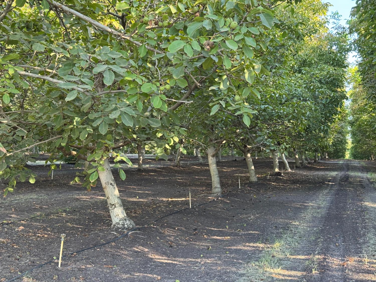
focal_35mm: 48
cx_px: 188
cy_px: 141
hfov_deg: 39.7
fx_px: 521
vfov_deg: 30.3
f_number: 1.78
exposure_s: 1/81
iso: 100
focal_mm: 6.76
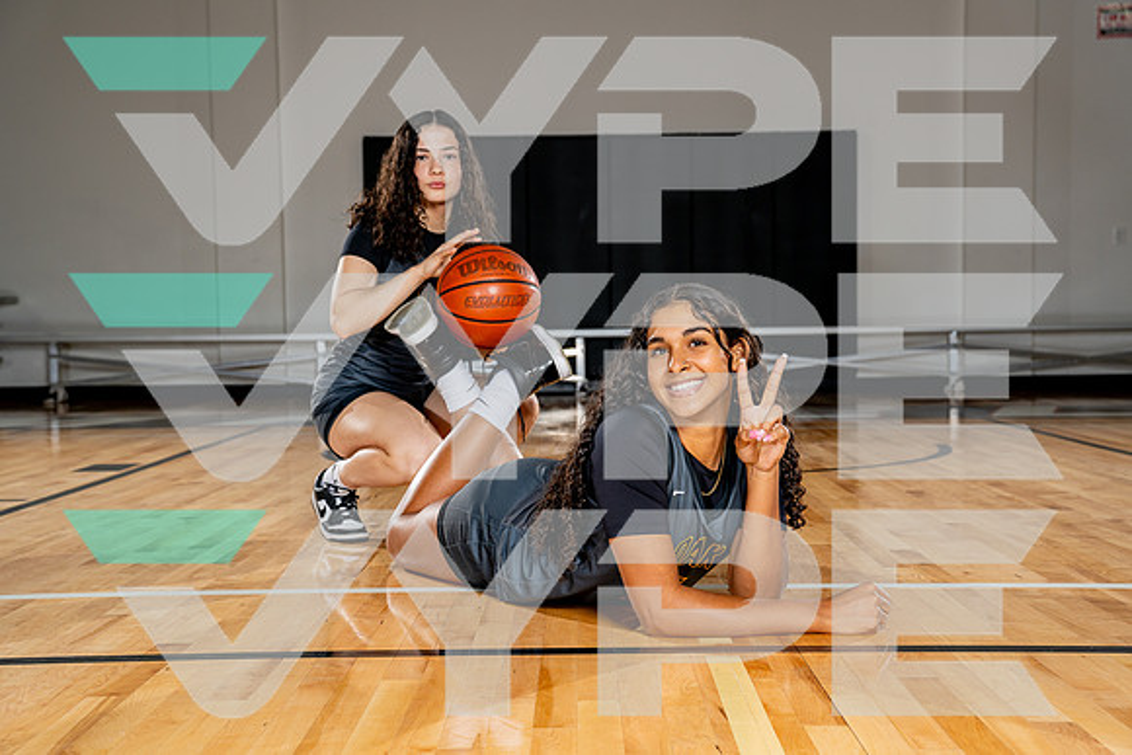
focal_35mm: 50
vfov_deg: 27.0
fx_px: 1573
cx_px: 566
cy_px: 378
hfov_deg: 39.6
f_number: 5.6
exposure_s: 1/250
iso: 200
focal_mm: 50
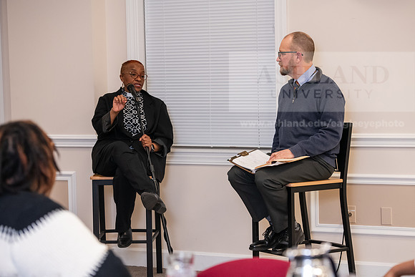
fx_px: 1095
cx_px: 208
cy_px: 138
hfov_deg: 21.5
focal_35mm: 95
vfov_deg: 14.4
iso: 3200
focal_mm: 95
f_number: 4
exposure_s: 1/160
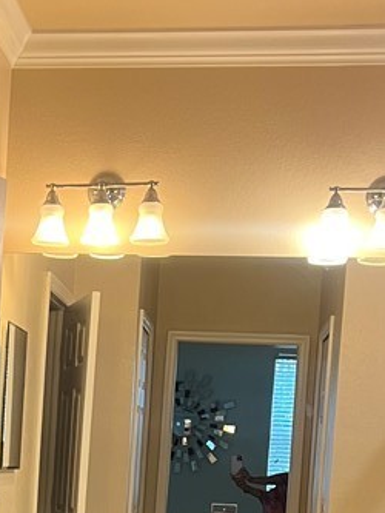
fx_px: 1186
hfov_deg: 18.0
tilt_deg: -3.0
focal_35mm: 80
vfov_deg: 23.5
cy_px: 502
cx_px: 6
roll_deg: -2.6
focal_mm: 5.7
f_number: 1.5
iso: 125
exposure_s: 1/60
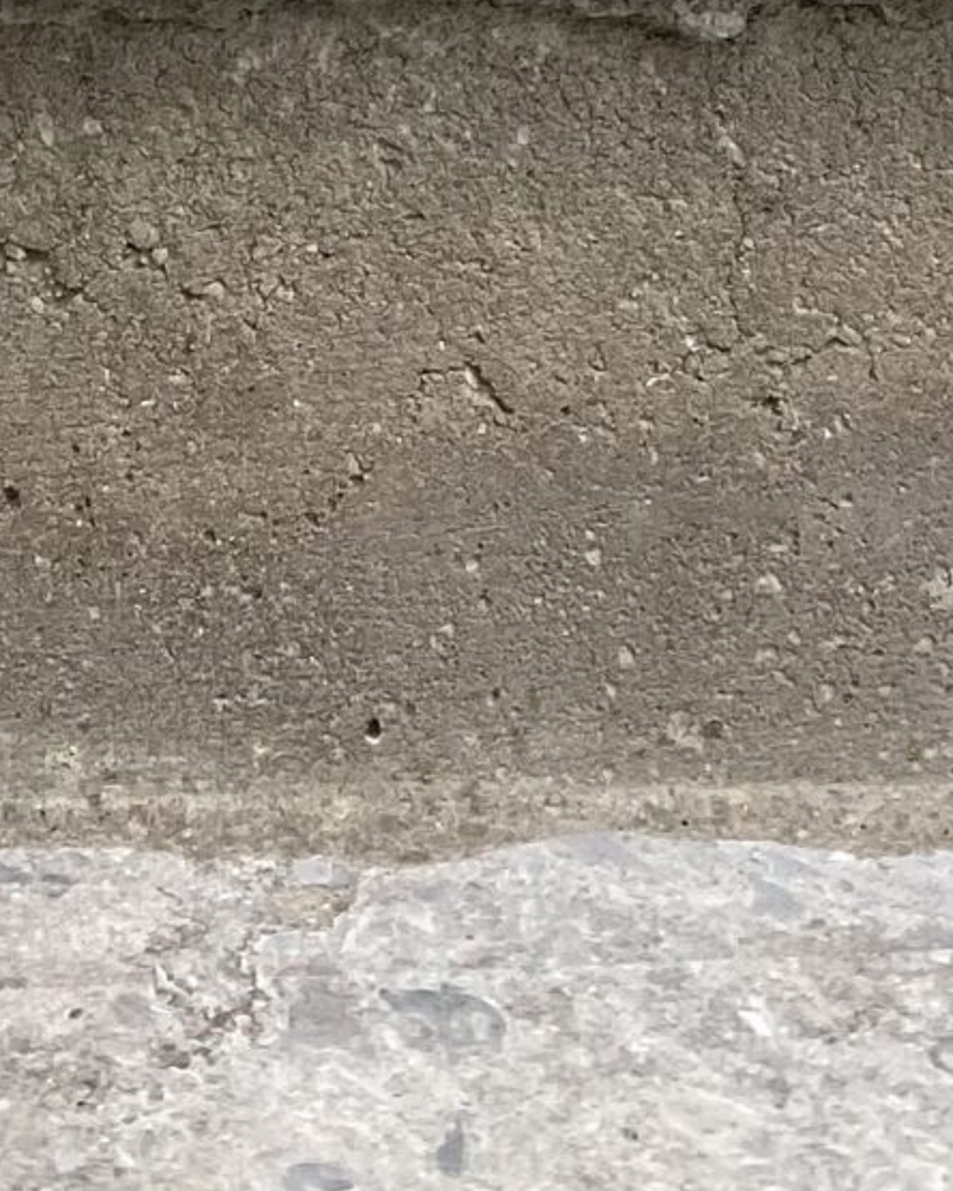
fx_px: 4125
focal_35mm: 117
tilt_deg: +2.5
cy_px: -1470
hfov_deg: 12.8
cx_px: -230
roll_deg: -0.2
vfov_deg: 13.2
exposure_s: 1/121
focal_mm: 4.25
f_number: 1.8
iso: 40
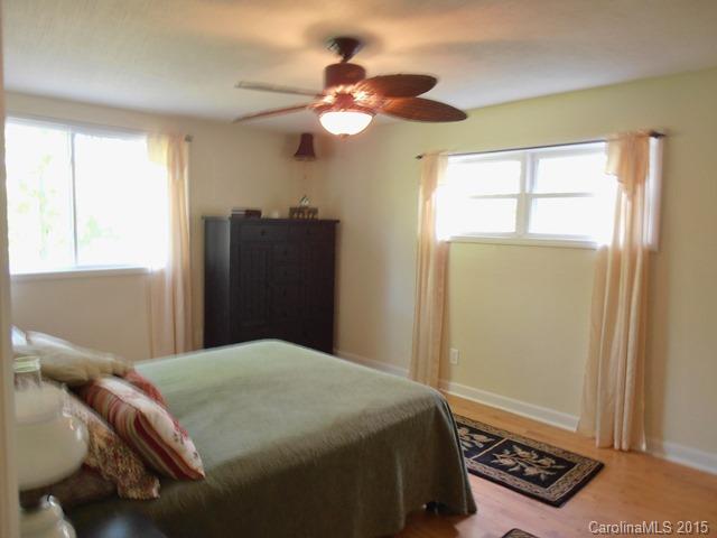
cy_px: 269
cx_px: 358
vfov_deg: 56.8
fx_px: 497
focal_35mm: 24
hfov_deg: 71.6
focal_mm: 4.2
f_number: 3
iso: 125
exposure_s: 1/6
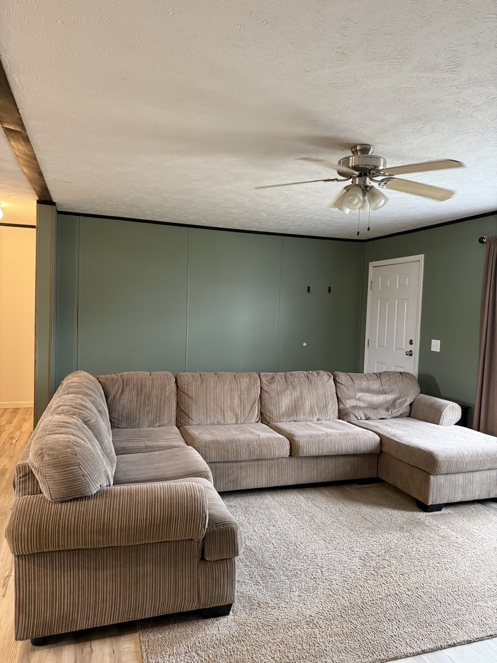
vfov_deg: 71.6
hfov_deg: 56.8
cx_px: 248
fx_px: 459
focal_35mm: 24
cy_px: 332
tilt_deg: -2.9
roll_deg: -2.3
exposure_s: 1/60
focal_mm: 6.76
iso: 200
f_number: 1.78
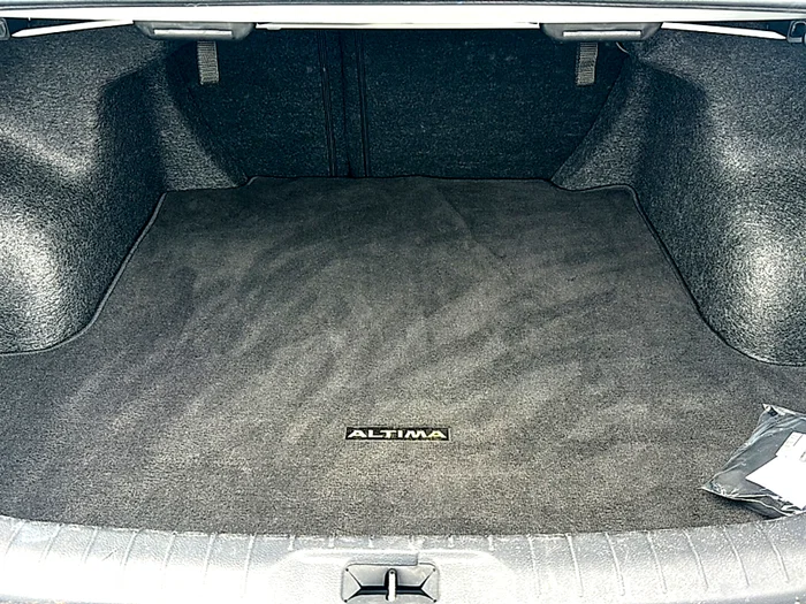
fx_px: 582
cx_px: 403
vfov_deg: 54.9
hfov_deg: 69.4
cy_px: 302
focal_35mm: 25
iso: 100
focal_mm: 6.86
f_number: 1.78
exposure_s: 1/251
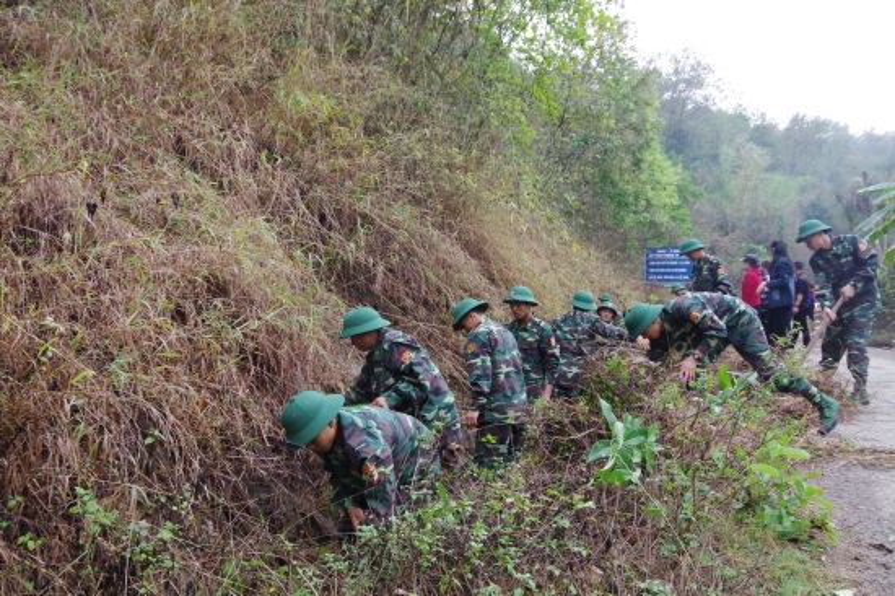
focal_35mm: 27
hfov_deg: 67.4
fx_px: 671
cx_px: 448
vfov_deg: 47.9
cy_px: 298
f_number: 7.1
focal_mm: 18
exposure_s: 1/250
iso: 1600
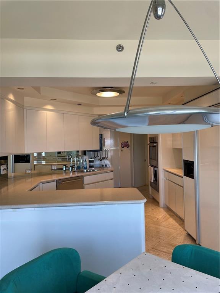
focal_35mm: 26
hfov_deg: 53.1
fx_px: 220
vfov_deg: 67.3
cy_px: 146
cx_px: 110
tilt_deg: -1.0
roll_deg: +0.2
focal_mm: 4.2
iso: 32
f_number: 1.6
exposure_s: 1/120
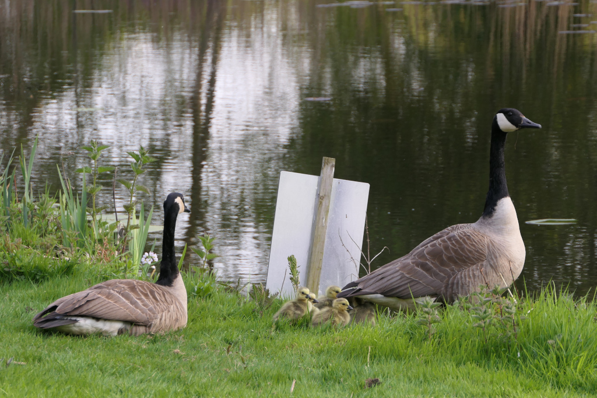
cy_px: 199
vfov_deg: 6.9
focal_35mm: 200
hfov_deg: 10.3
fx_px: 3317
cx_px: 298
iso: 200
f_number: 4.3
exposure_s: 1/250
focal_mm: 72.9
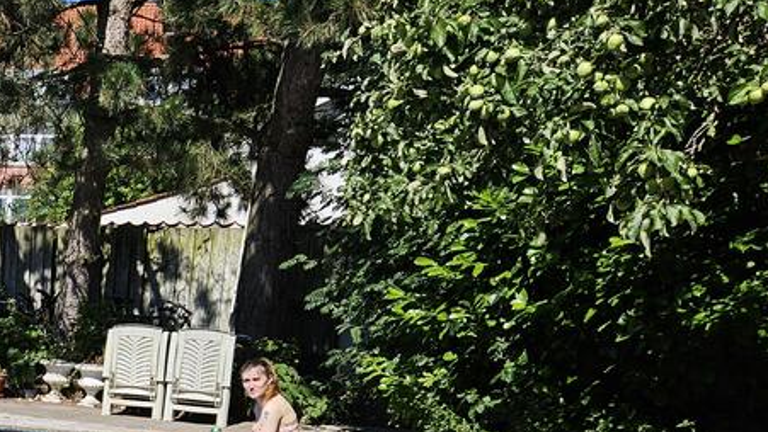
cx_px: -170
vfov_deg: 18.0
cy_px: 498
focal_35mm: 64
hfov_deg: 28.3
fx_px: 1304
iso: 25
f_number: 1.8
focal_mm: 5.4
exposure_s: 1/2321
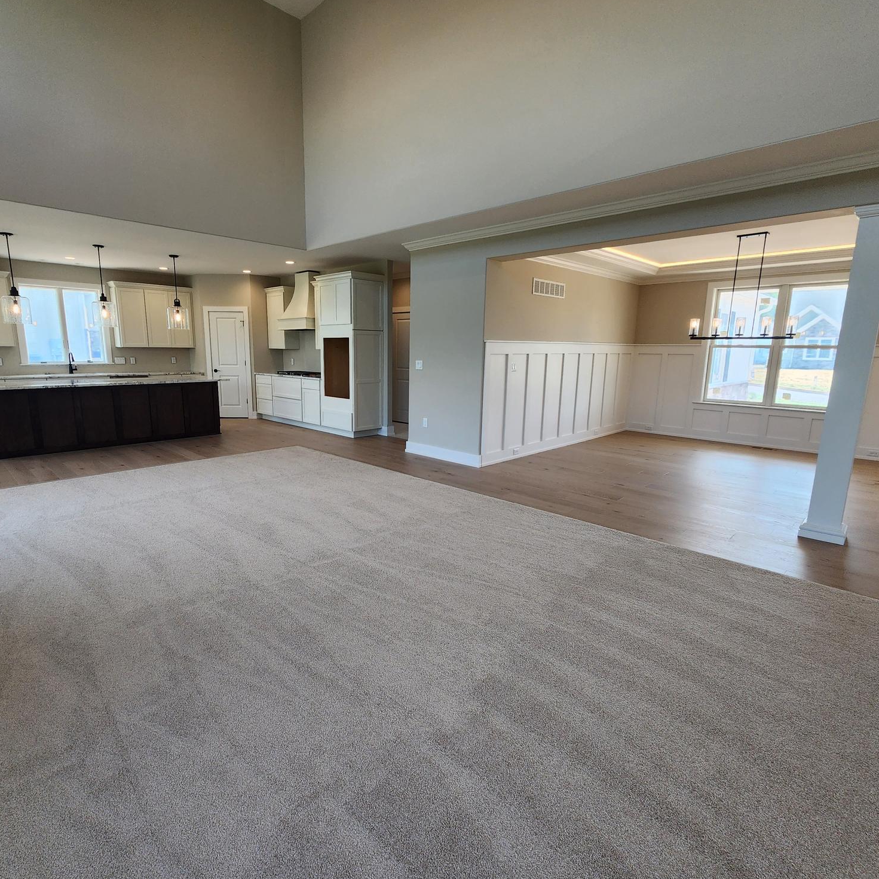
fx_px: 460
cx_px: 400
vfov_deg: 87.4
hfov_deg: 87.2
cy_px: 443
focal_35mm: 16
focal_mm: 2.2
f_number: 2.2
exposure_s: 1/120
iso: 80
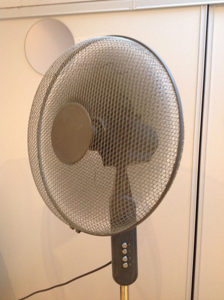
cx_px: 112
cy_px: 150
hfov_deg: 40.6
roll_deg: +1.9
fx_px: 303
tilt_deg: -11.4
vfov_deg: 52.7
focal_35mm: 35
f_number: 2.4
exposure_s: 1/15
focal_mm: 4.28
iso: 250
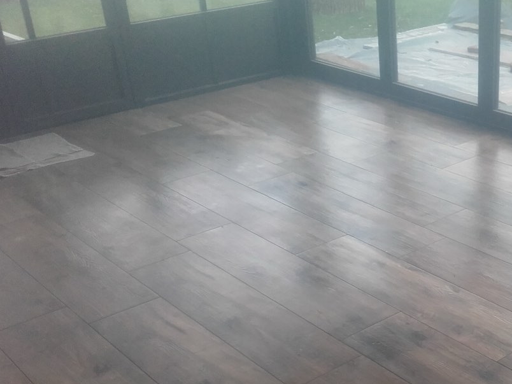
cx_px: 425
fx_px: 799
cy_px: 292
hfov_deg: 34.2
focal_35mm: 54
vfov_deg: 26.7
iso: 70
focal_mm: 3.31
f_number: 2.2
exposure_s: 1/50
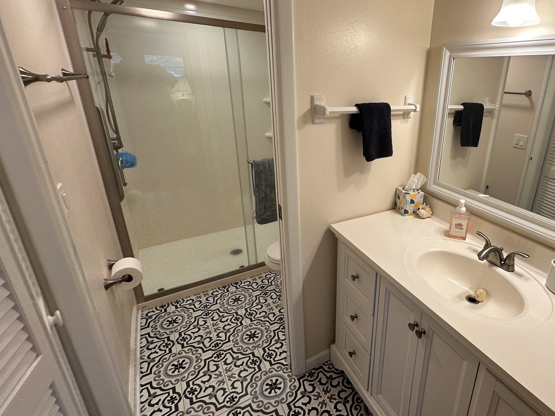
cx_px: 370
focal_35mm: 19
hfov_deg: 81.8
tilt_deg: -19.2
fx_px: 305
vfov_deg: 68.5
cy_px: 187
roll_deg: -2.9
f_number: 2.2
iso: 100
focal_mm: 2.22
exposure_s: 1/120
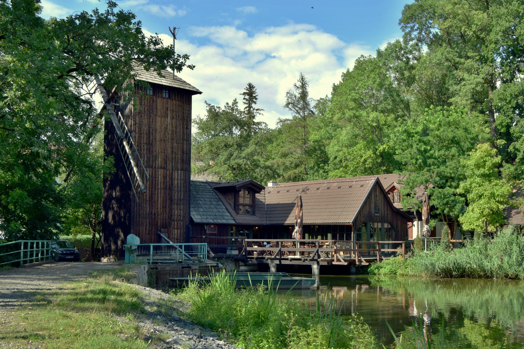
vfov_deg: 29.9
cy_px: 174
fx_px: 655
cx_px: 262
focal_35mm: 45
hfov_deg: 43.6
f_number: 10
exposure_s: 1/250
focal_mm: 30
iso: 400
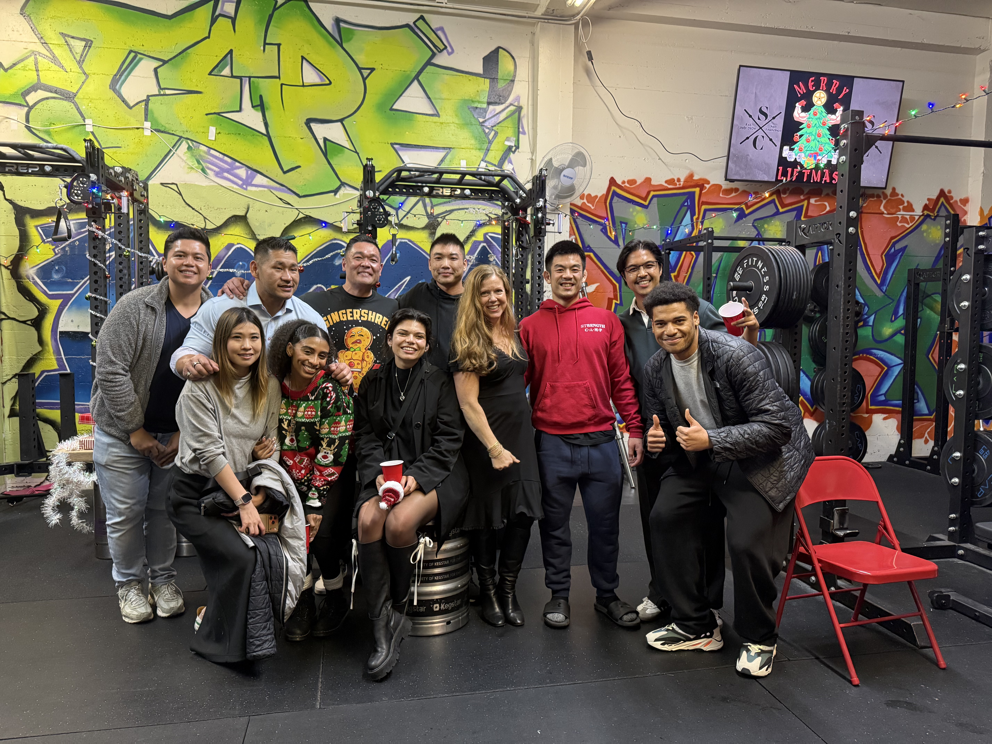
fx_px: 688
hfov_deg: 71.6
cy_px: 372
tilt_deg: -3.6
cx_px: 496
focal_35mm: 24
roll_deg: -0.7
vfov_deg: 56.8
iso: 500
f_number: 1.78
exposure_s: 1/60
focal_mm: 6.76
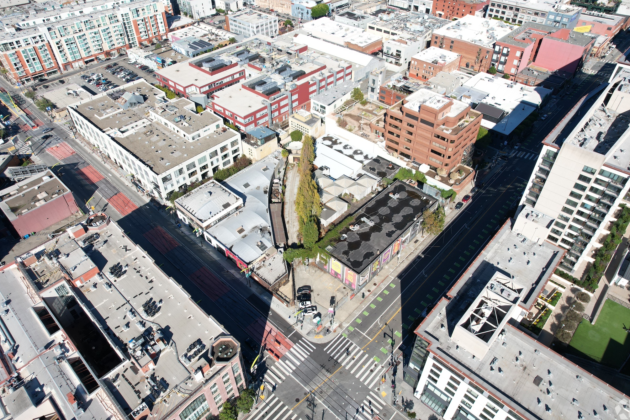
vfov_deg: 55.1
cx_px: 310
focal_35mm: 23
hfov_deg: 76.1
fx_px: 402
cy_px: 203
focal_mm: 8.38
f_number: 2.8
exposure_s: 1/1600
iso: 100
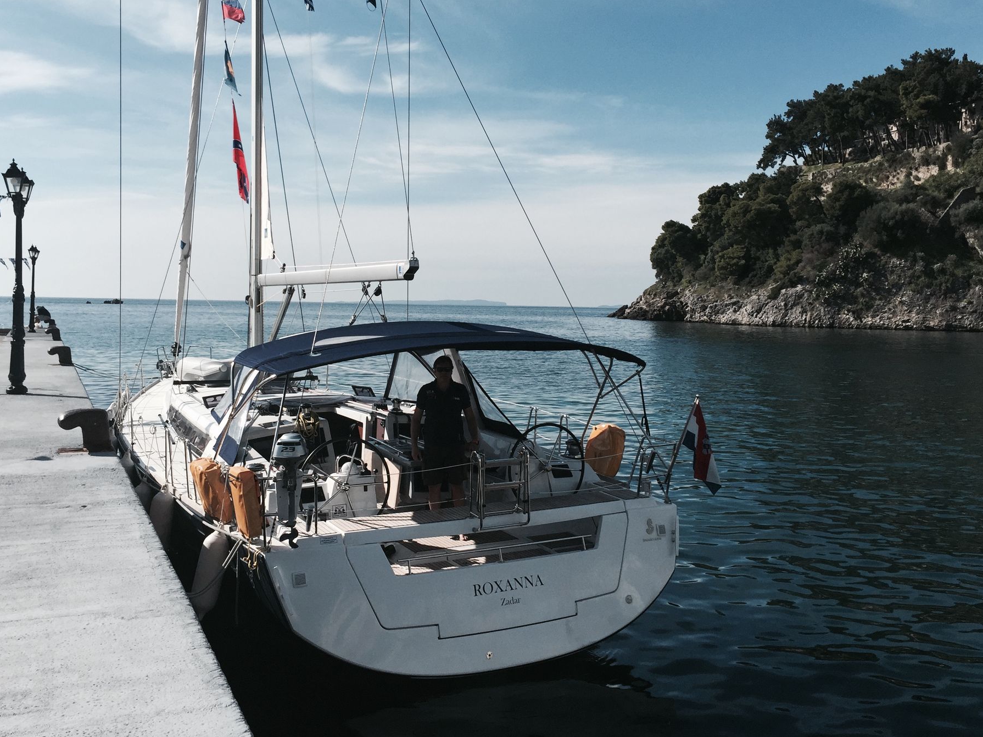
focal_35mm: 35
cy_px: 303
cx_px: 468
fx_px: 994
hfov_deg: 52.6
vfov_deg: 40.5
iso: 32
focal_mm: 4.15
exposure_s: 1/3049
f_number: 2.2
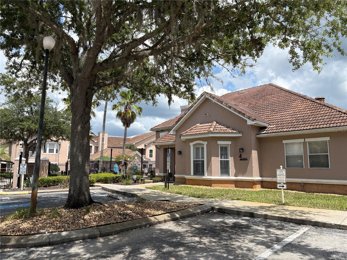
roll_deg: -0.4
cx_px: 174
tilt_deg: +7.8
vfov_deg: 53.1
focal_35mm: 26
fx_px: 261
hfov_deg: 67.3
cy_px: 130
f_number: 1.6
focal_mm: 5.96
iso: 50
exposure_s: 1/3448
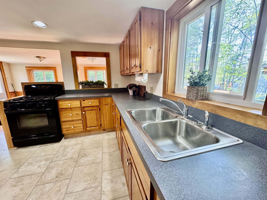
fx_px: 108
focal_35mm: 14
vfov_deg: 85.7
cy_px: 100
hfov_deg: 102.1
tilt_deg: -11.6
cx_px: 134
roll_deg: -0.1
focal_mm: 2.22
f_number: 2.2
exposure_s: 1/60
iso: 320
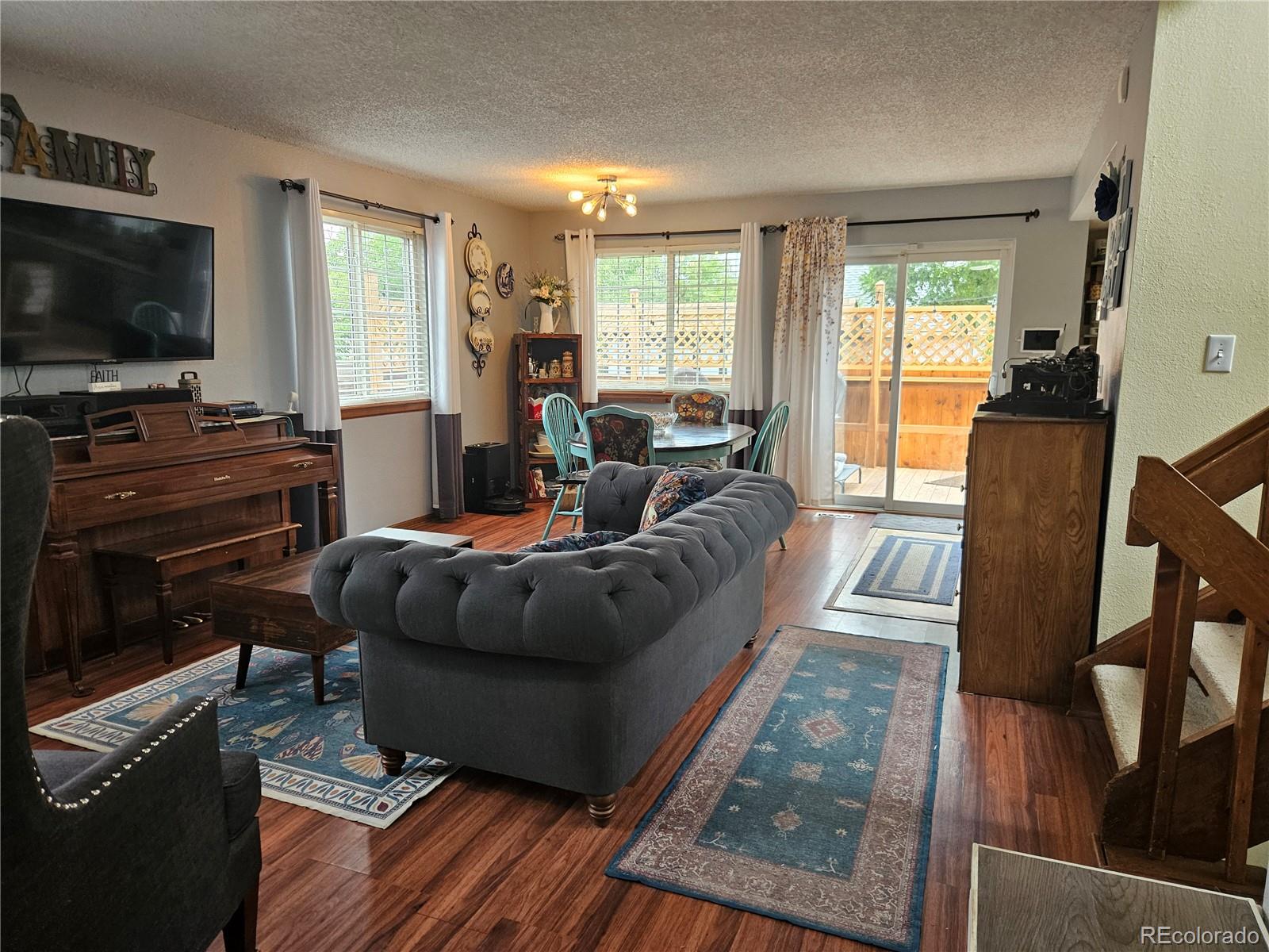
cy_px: 476
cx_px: 634
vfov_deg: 58.9
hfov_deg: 73.9
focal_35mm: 23
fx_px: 843
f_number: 1.8
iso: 160
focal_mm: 5.4
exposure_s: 1/120
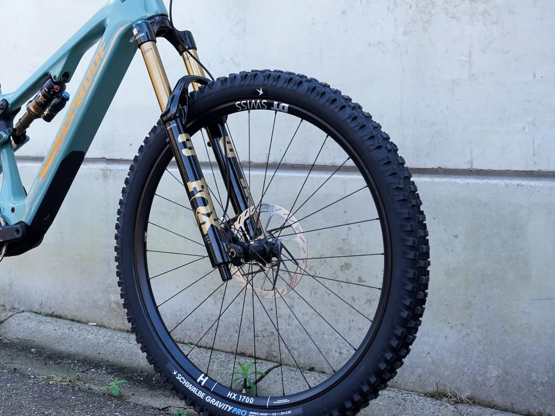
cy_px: 164
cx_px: 116
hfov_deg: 31.7
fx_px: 954
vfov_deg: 24.6
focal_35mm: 59
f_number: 4
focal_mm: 38.3
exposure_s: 1/200
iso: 200
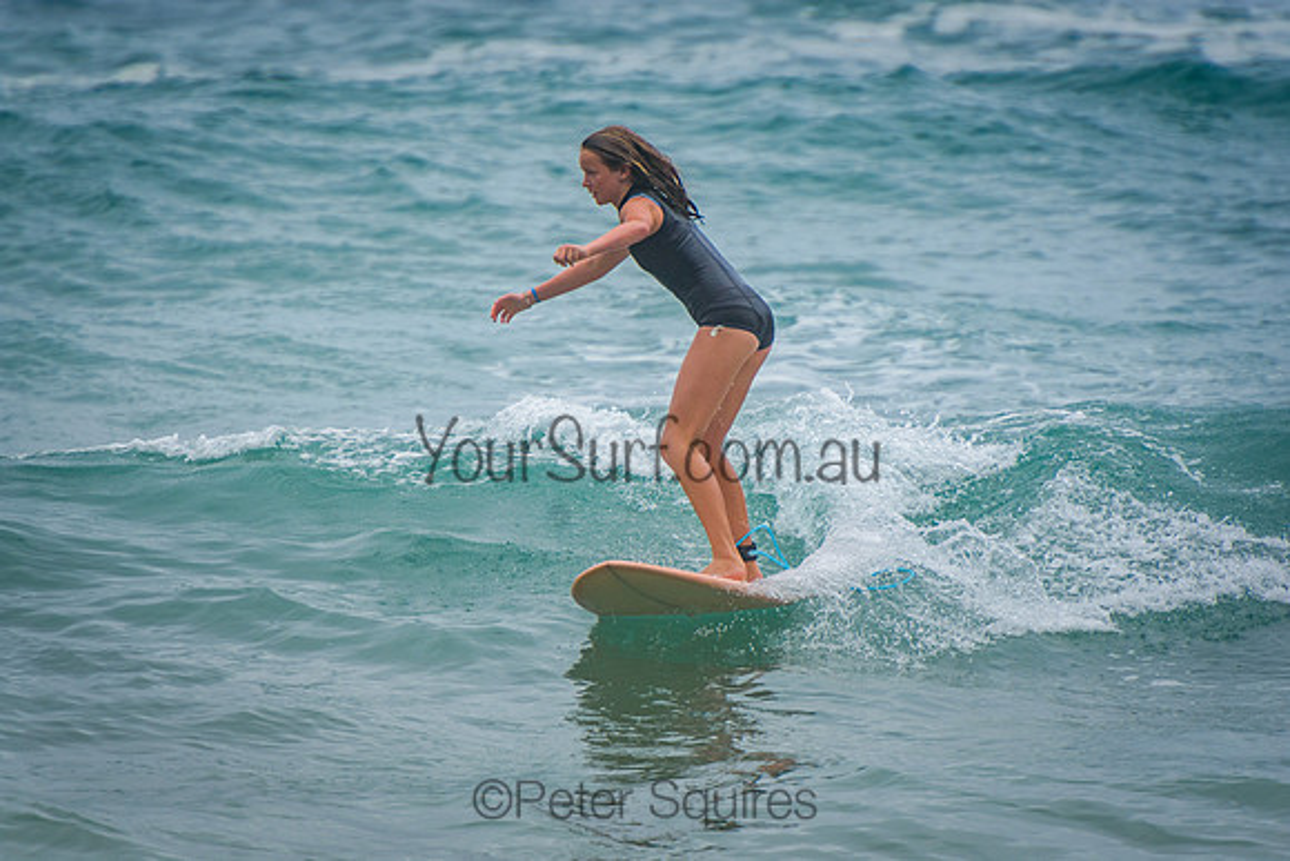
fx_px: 21504
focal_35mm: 600
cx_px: 645
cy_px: 430
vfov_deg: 2.3
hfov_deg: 3.4
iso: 360
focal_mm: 400
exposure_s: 1/2000
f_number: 5.6
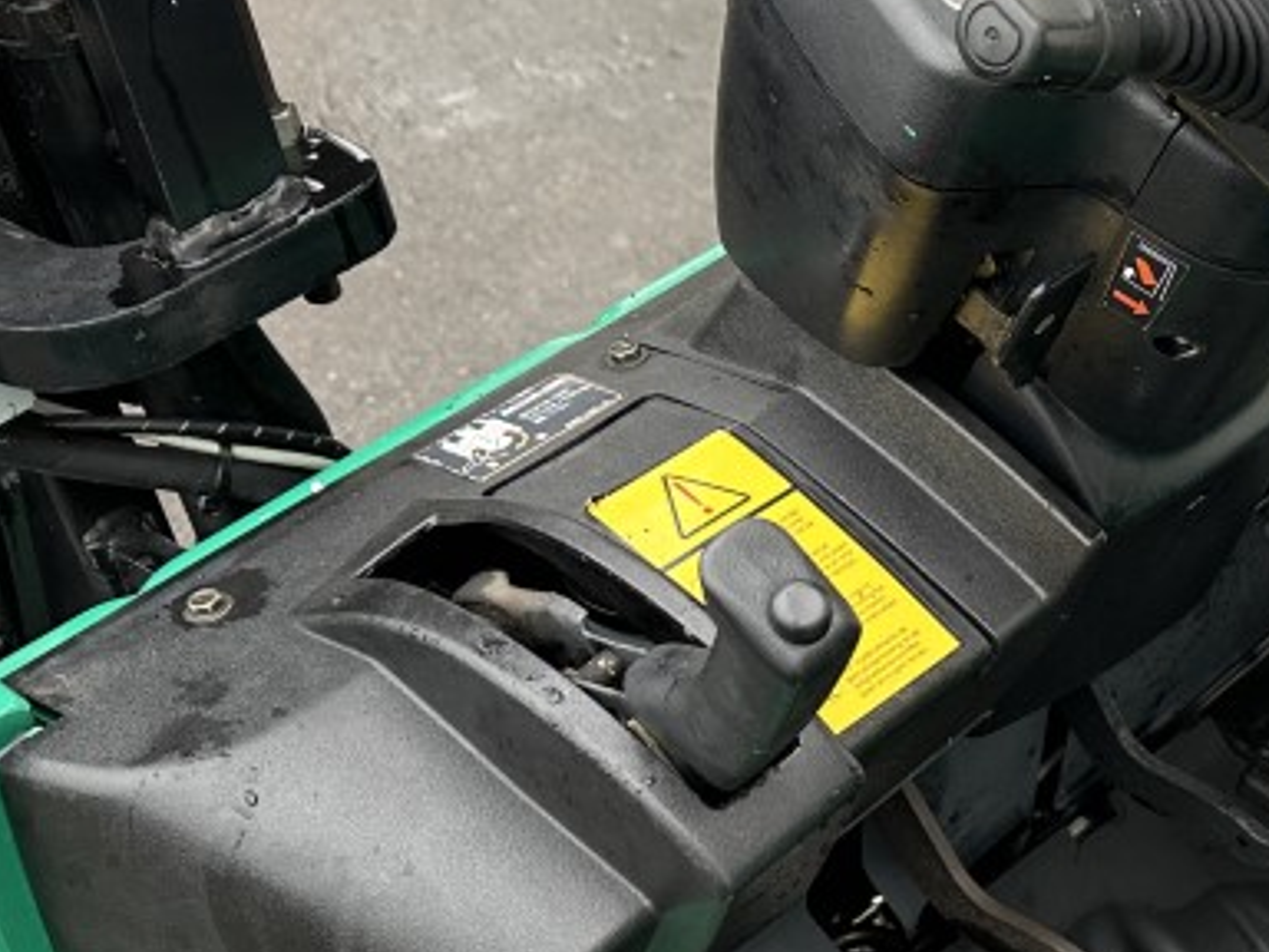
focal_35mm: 64
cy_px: 711
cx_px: 1315
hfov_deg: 28.1
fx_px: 2346
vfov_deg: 22.7
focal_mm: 6.86
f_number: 1.78
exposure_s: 1/121
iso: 100
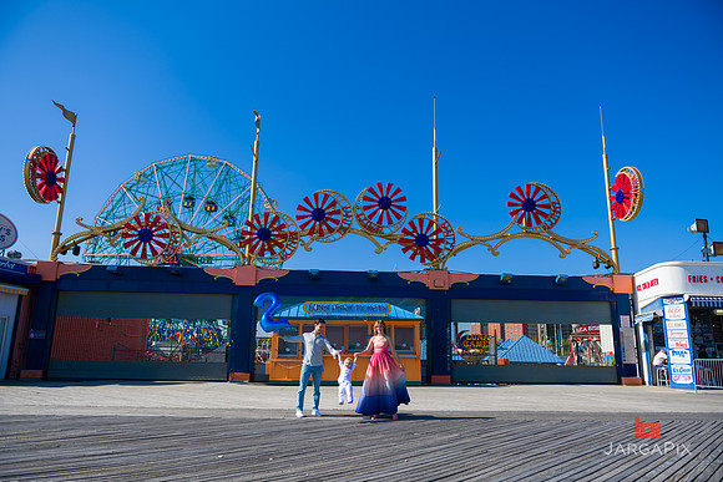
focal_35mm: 24
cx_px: 362
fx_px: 482
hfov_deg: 73.7
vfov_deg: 53.2
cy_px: 241
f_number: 5
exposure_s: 1/1600
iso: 200
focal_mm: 24
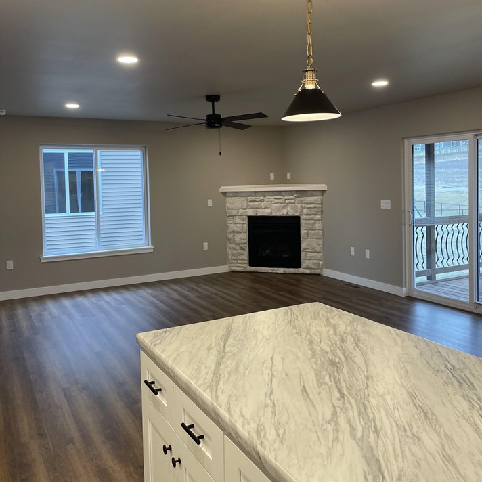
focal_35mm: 31
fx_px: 488
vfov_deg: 52.2
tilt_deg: -1.6
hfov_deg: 52.5
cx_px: 240
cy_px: 198
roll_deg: +1.9
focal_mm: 4.2
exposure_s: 1/120
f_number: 1.6
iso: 80
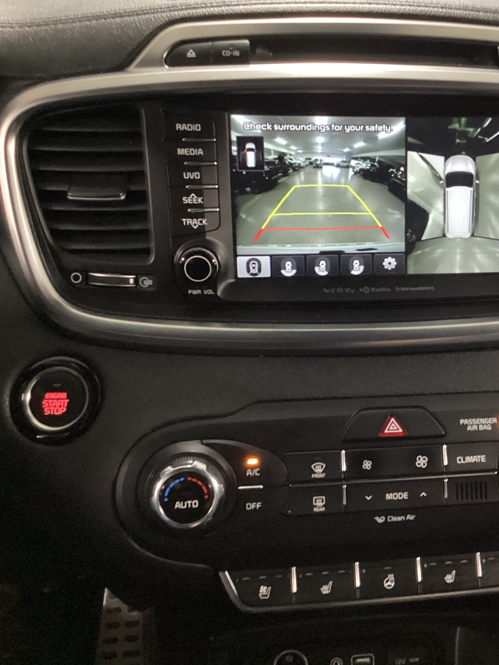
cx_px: 393
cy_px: 336
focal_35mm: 42
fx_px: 807
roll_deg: -3.2
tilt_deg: -26.8
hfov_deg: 33.4
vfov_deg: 44.8
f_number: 2.4
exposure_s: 1/17
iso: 640
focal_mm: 3.3
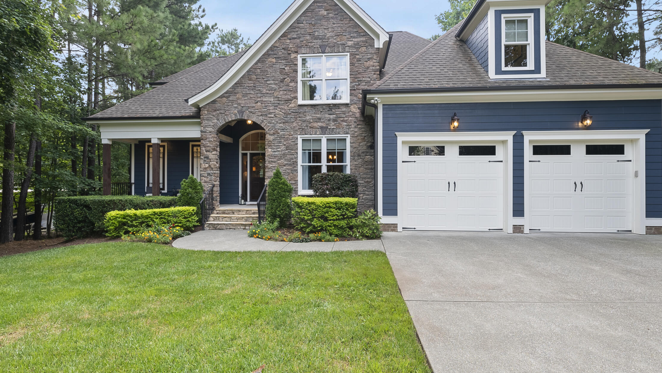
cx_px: 332
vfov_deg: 63.9
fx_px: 298
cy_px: 182
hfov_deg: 95.9
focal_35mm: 17
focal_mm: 12
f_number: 7.1
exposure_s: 1/15
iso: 400
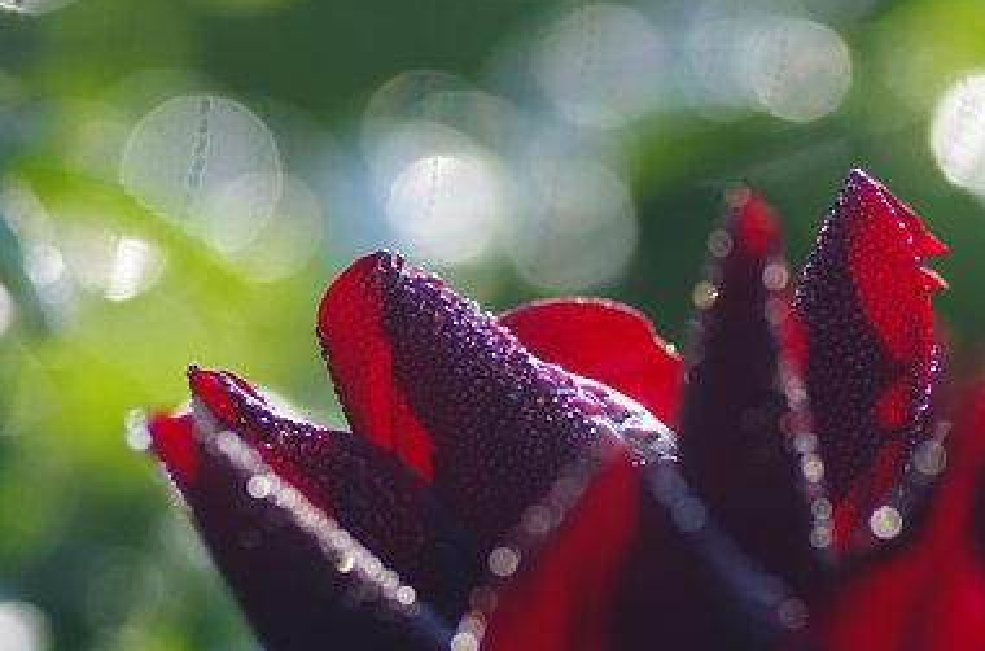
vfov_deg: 7.5
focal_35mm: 182
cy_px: 388
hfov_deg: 11.3
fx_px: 4965
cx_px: 394
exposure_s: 1/125
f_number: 3.2
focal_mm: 90
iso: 400
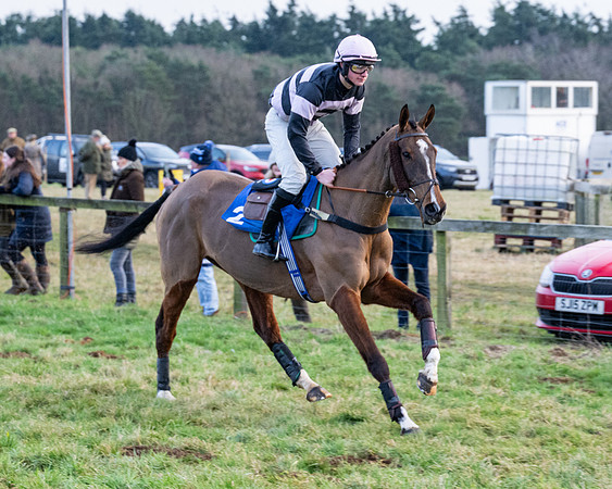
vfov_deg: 10.2
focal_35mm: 152
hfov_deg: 12.7
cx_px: 359
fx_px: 2752
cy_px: 231
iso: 1250
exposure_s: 1/500
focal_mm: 74
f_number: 4
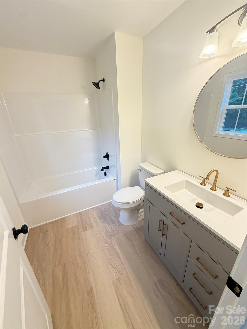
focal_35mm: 14
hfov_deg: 85.7
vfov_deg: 102.1
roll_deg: +2.5
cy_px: 164
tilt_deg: -19.1
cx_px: 124
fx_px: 133
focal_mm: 2.22
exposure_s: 1/60
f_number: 2.2
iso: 250
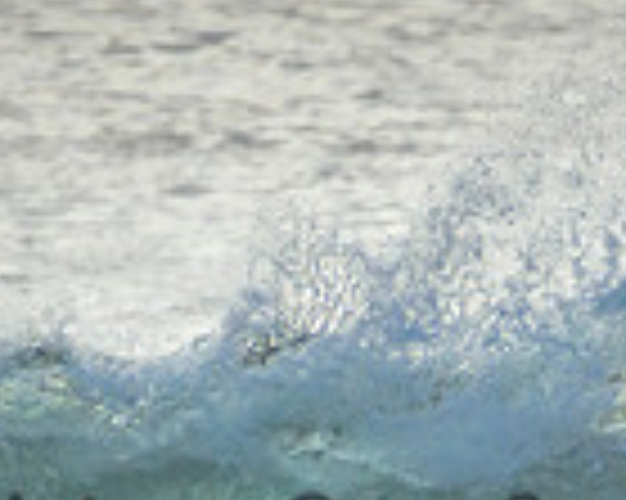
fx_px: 40009
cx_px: 917
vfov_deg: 0.7
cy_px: 517
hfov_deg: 0.9
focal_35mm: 2161
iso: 720
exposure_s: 1/2000
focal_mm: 400
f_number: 5.6
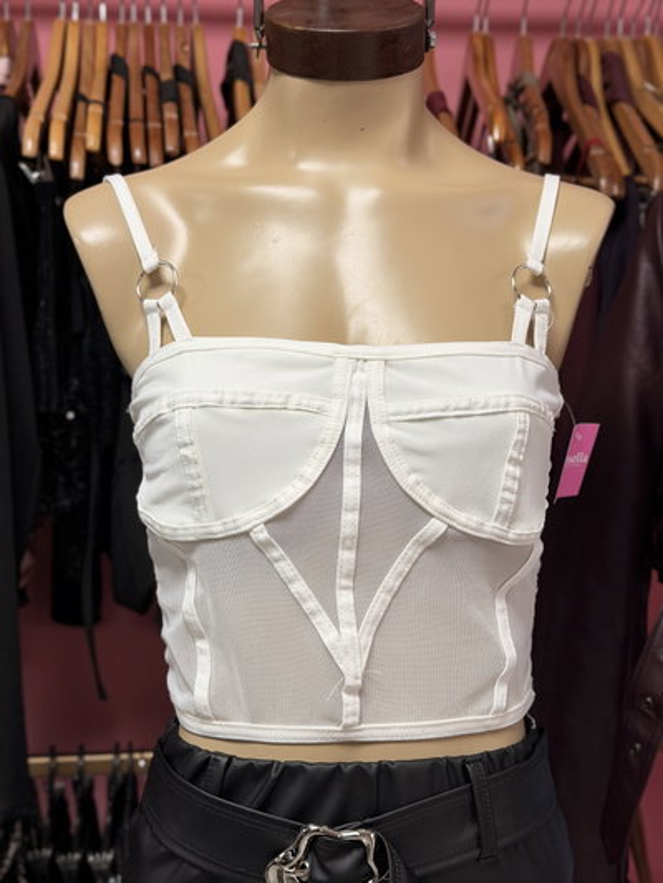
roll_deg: -0.7
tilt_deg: -5.0
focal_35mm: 48
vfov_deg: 39.6
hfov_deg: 30.3
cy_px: 442
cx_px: 332
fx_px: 1225
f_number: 1.78
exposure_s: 1/121
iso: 80
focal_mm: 6.76
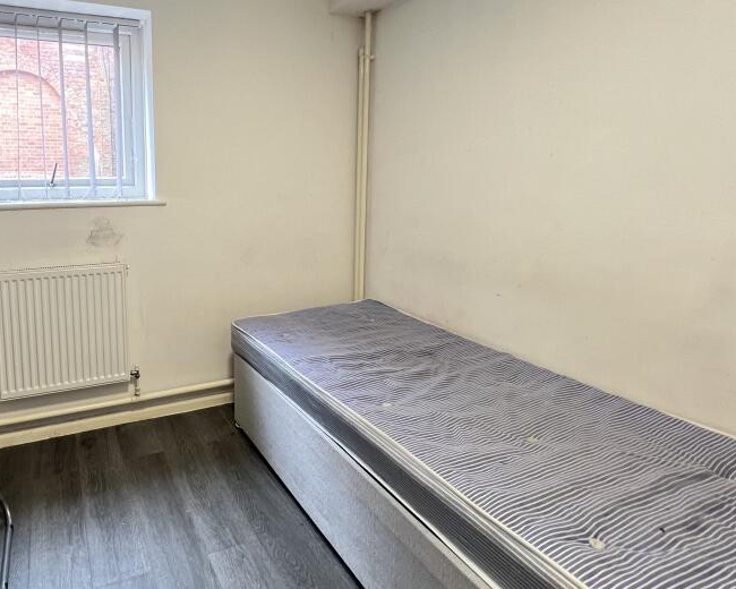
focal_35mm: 20
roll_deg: +0.6
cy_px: 236
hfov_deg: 77.1
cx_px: 231
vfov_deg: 67.4
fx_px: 436
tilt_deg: -6.8
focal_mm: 1.57
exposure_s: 1/50
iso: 250
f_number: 1.8
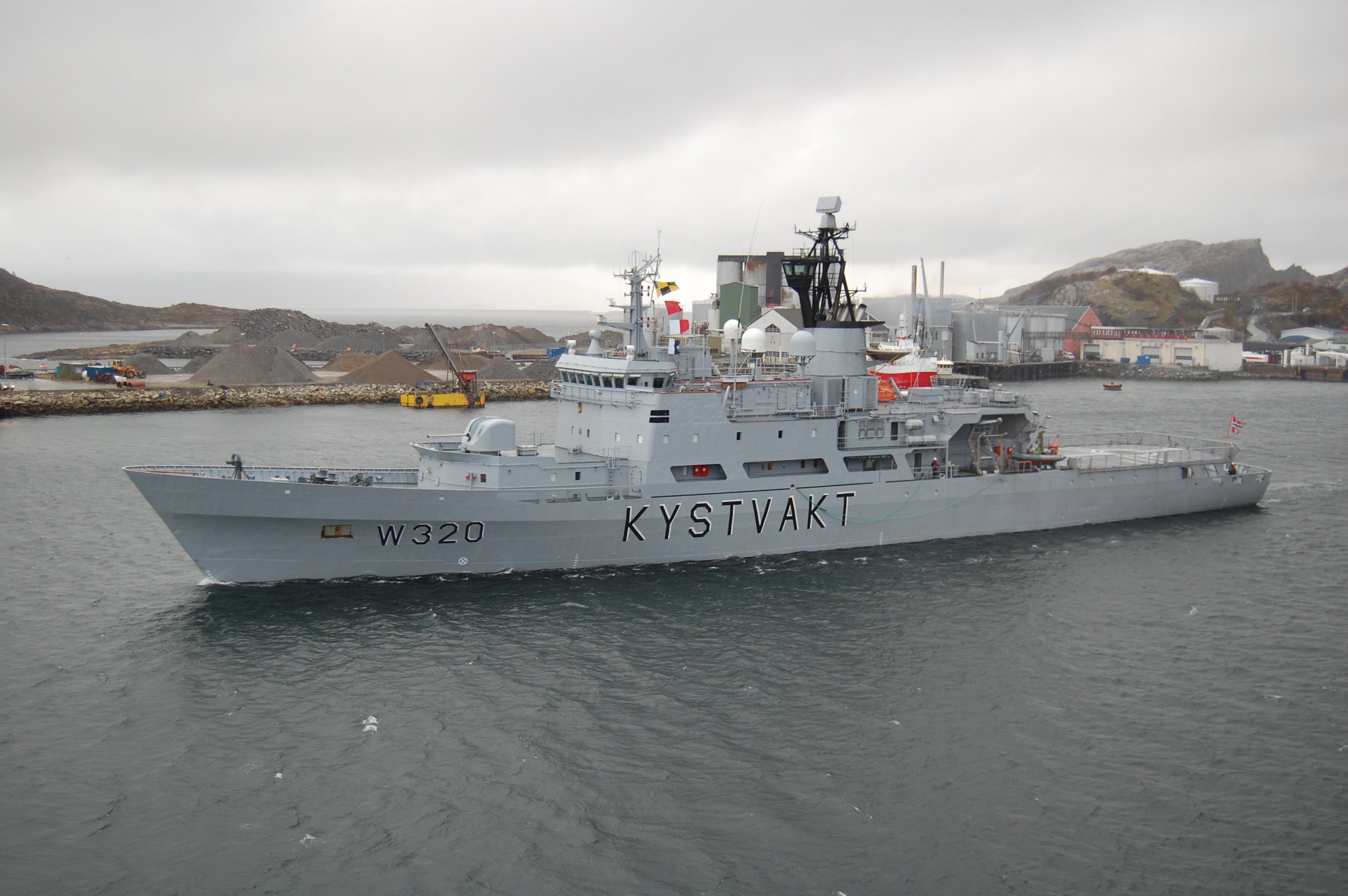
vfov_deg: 34.1
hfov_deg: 49.6
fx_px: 1459
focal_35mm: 39
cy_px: 448
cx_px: 674
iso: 400
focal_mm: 26
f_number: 4
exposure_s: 1/60
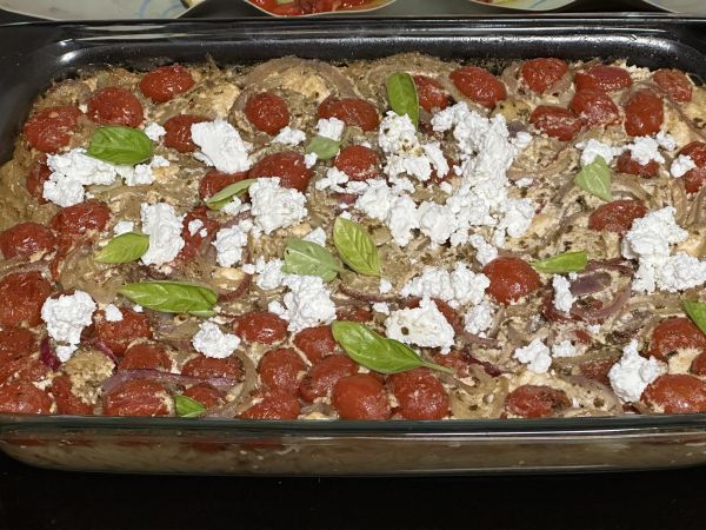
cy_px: 265
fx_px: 1570
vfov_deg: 19.1
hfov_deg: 25.3
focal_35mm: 77
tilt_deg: -46.2
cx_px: 353
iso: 640
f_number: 2.8
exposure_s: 1/50
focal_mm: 9
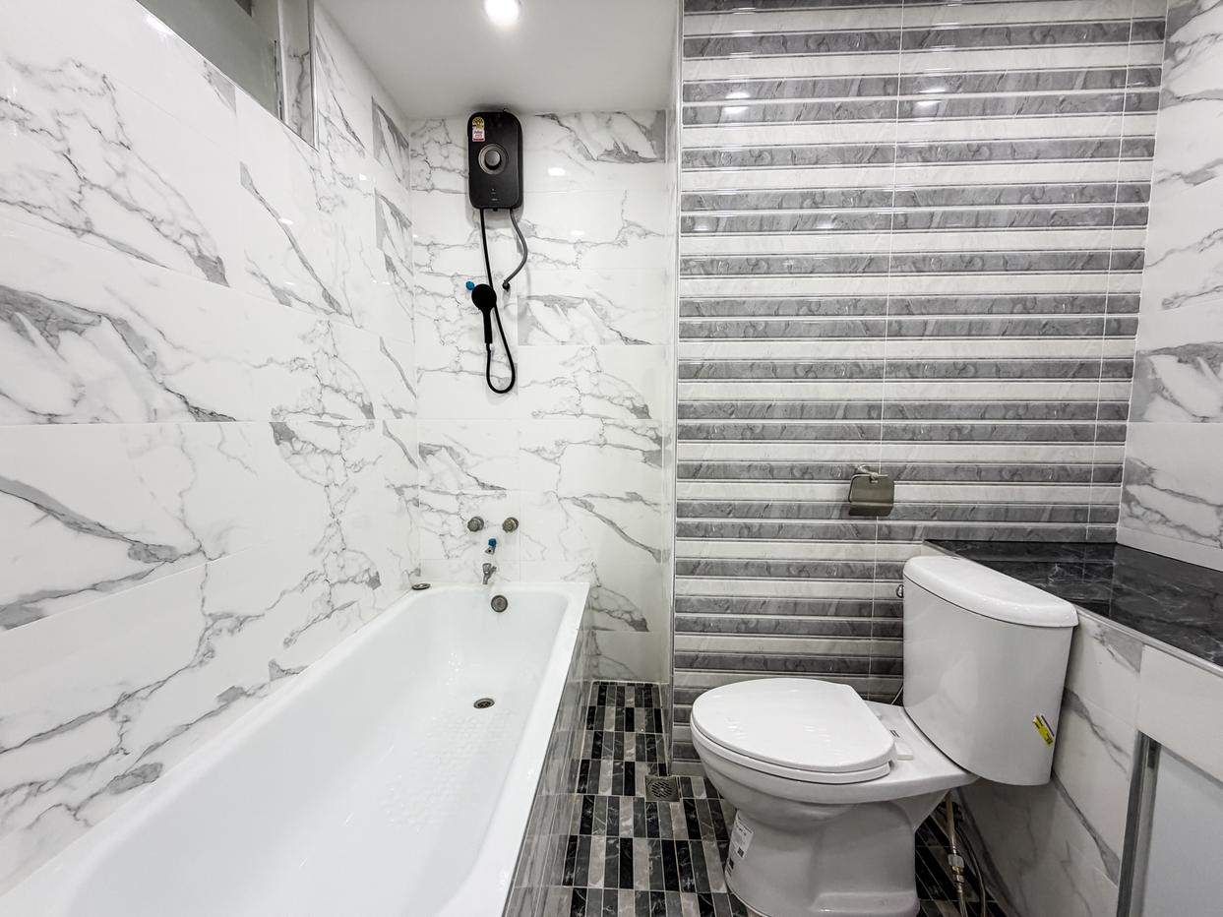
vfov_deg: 85.7
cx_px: 612
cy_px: 458
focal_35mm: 14
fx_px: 495
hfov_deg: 102.1
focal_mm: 2.22
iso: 200
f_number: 2.2
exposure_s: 1/100
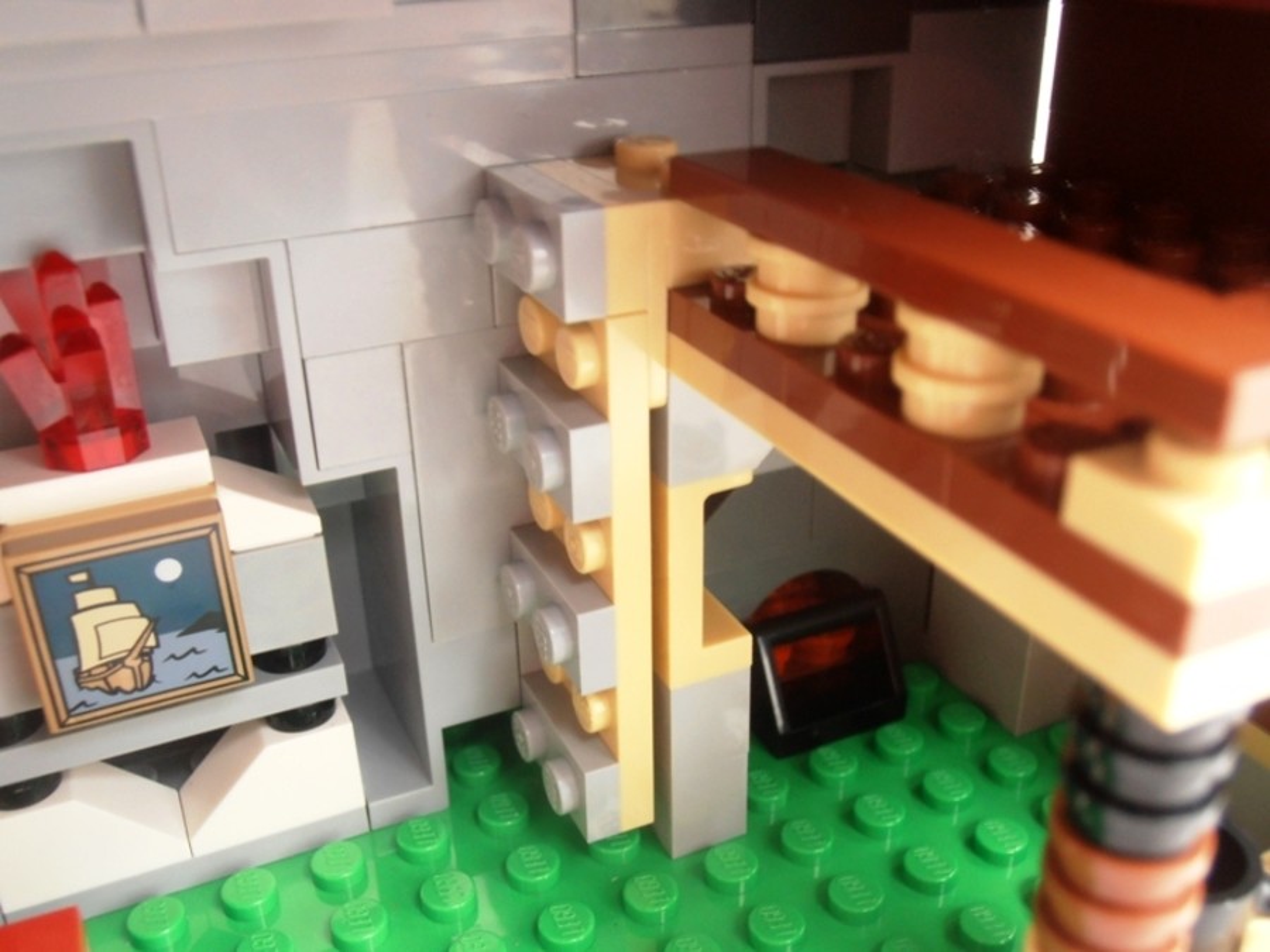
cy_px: 476
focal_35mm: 37
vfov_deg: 38.7
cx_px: 635
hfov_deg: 50.1
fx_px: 1357
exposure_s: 1/3
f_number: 3.9
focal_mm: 6.61
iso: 125
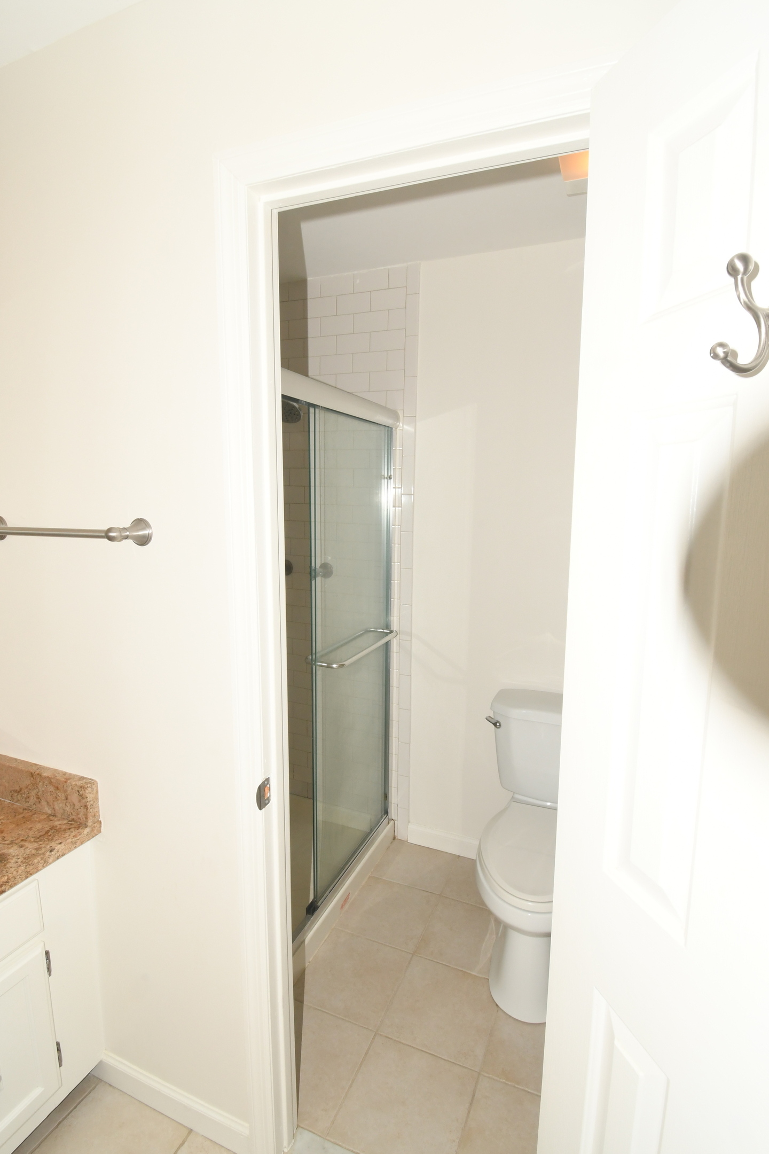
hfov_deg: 73.7
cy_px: 578
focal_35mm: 16
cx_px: 402
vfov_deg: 96.7
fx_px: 513
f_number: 18
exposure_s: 1/250
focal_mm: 10
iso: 640
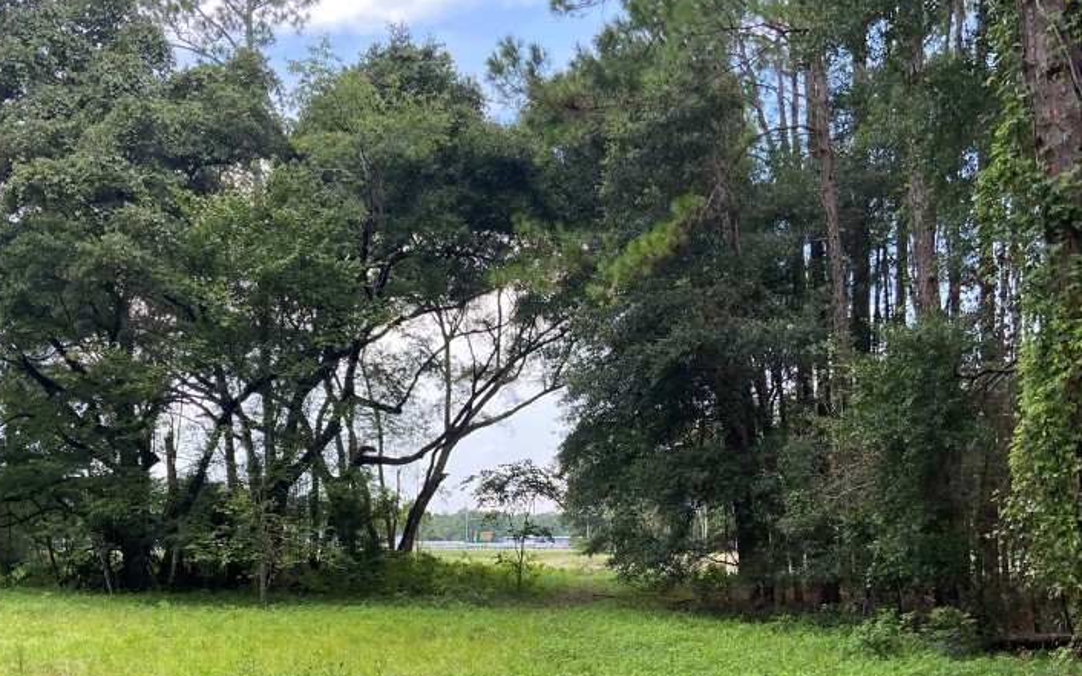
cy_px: 477
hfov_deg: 49.2
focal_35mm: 40
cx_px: 495
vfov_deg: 31.6
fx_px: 1179
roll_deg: +3.0
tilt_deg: +2.7
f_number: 1.8
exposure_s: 1/340
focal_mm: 4.25
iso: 32
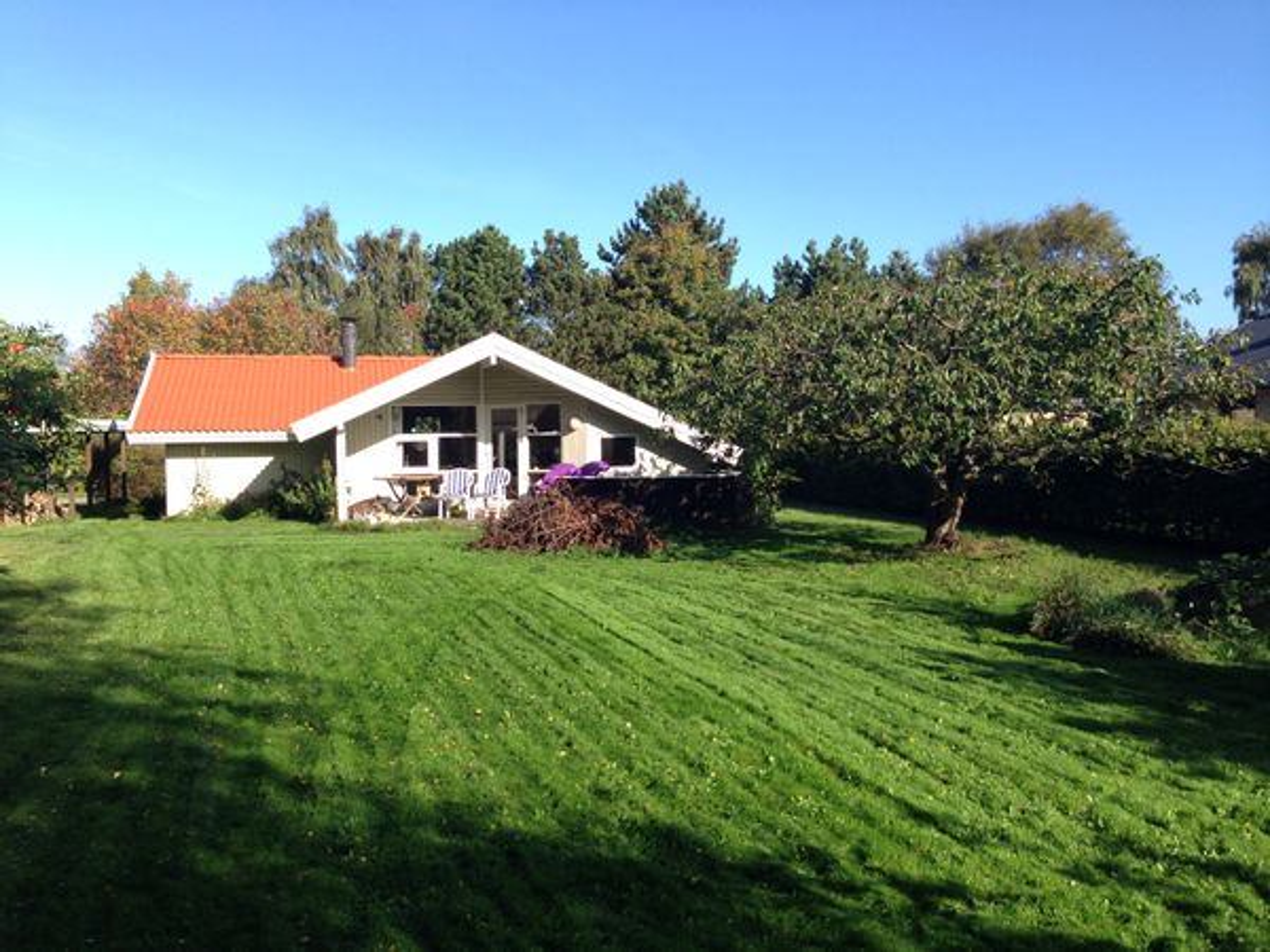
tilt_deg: -2.3
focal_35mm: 33
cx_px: 635
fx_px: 1211
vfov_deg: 42.9
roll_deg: +0.0
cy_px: 476
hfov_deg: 55.4
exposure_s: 1/704
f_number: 2.4
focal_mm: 4.12
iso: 50
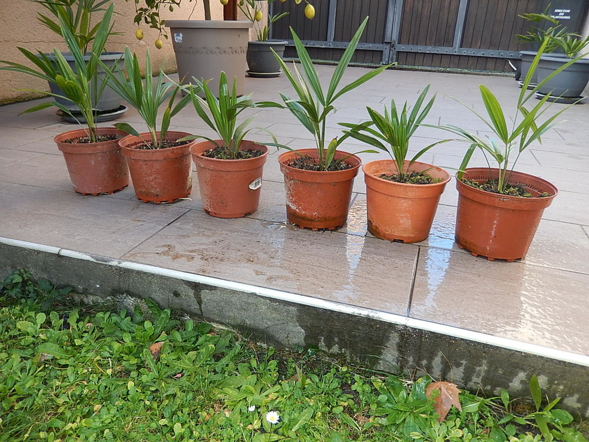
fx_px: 425
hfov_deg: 69.4
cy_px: 221
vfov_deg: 54.9
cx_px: 294
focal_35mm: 25
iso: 125
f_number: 3.4
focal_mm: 4.5
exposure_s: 1/60
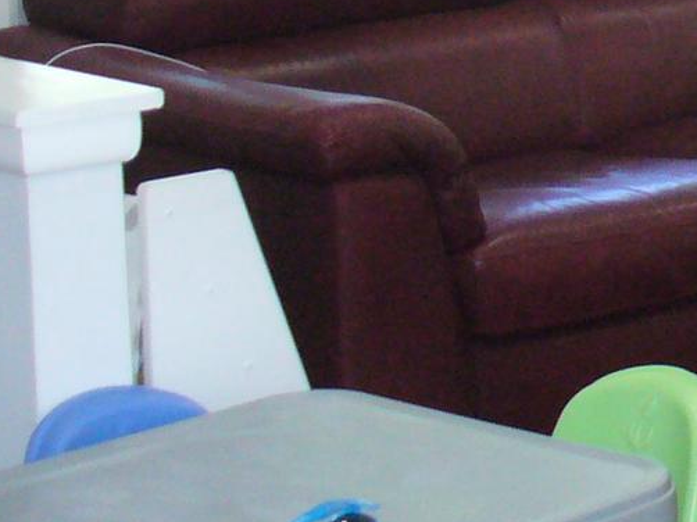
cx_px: 1341
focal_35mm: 151
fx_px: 3039
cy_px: -251
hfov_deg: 11.8
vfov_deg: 9.6
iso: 200
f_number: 2.8
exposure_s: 1/30
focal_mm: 6.1
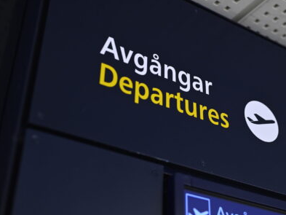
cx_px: 162
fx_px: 455
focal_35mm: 55
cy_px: 108
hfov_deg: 34.9
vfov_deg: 26.6
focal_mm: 50
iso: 1000
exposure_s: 1/80
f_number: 2.2
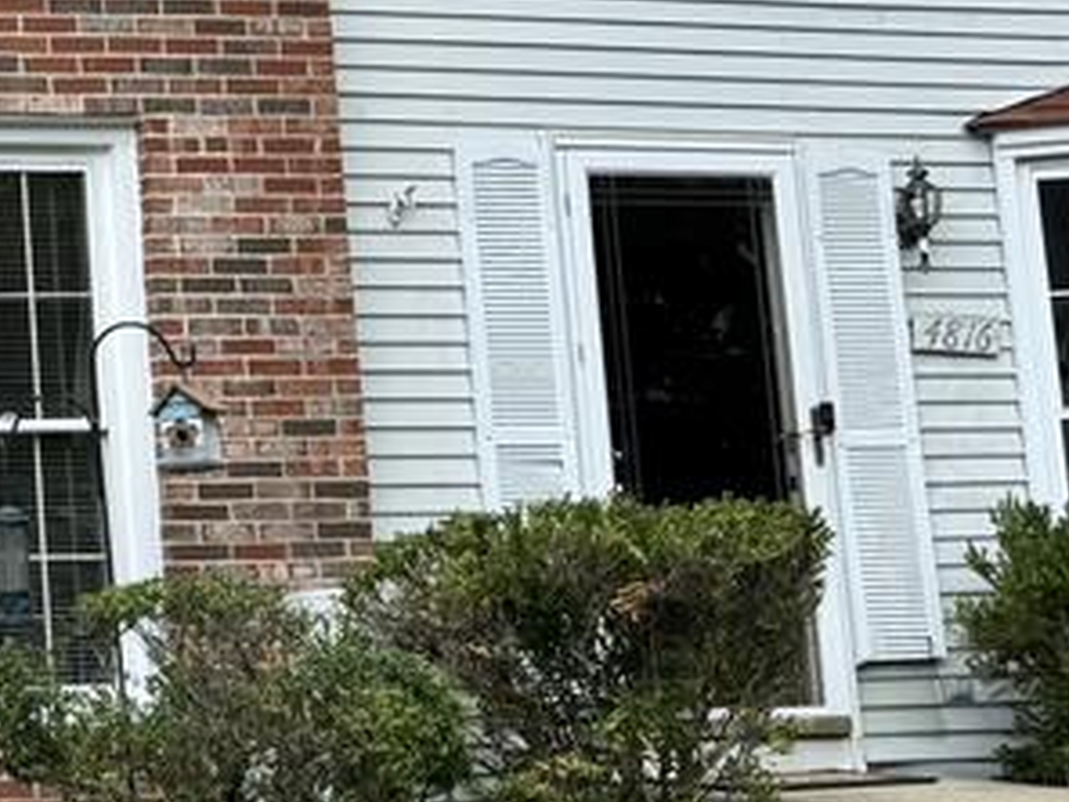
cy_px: 246
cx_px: -607
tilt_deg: +8.3
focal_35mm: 83
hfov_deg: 19.9
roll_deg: +1.8
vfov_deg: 17.7
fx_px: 2563
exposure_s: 1/1637
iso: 80
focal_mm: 6.76
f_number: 1.78
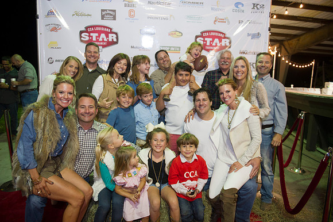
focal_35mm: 24
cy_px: 111
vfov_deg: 53.1
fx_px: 222
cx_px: 166
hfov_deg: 73.8
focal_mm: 24
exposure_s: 1/60
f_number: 2.8
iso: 1250
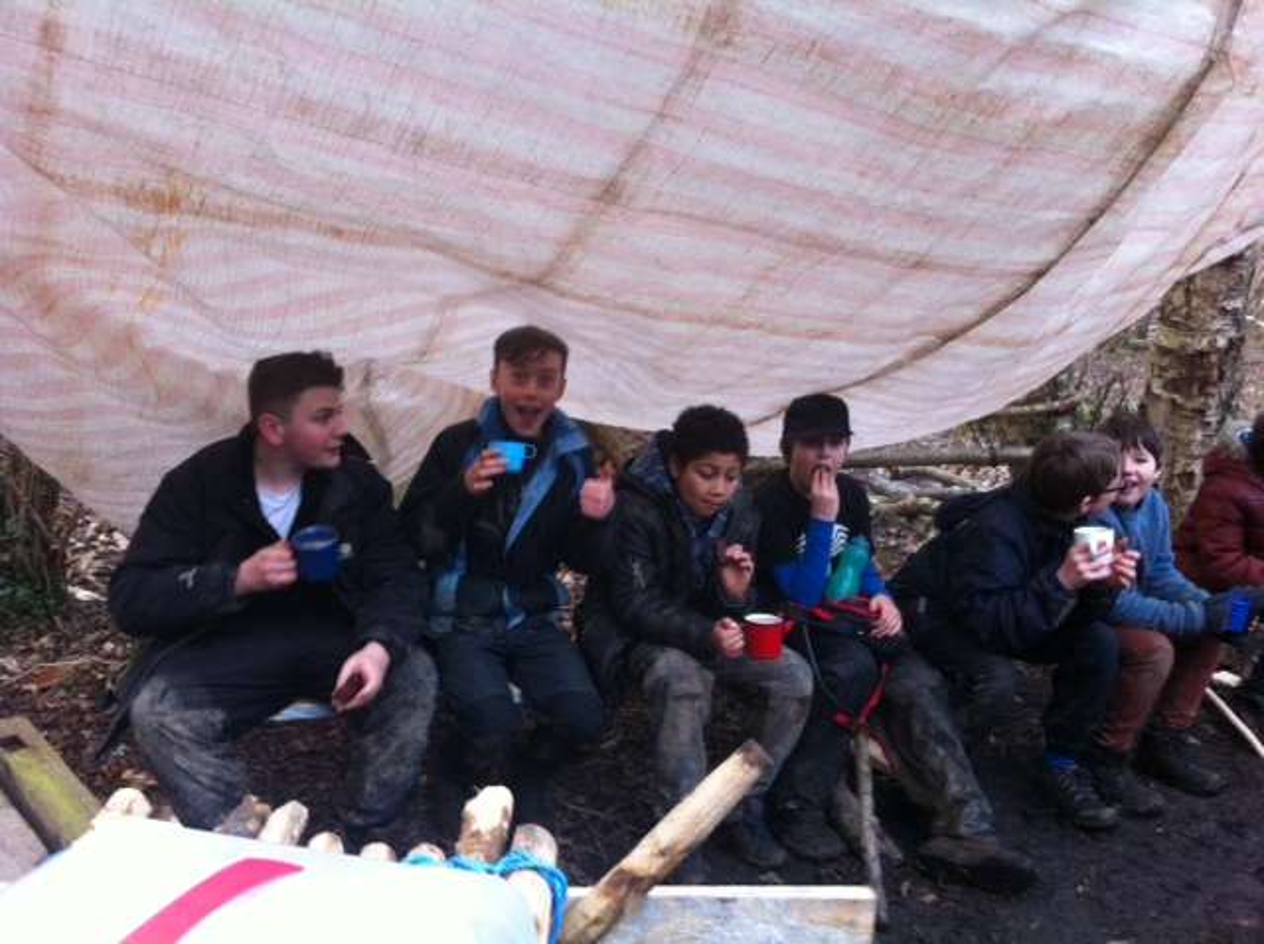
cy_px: 472
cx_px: 632
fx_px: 1276
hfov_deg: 52.7
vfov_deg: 40.6
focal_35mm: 35
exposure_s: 1/15
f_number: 2.8
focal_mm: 3.85
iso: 125
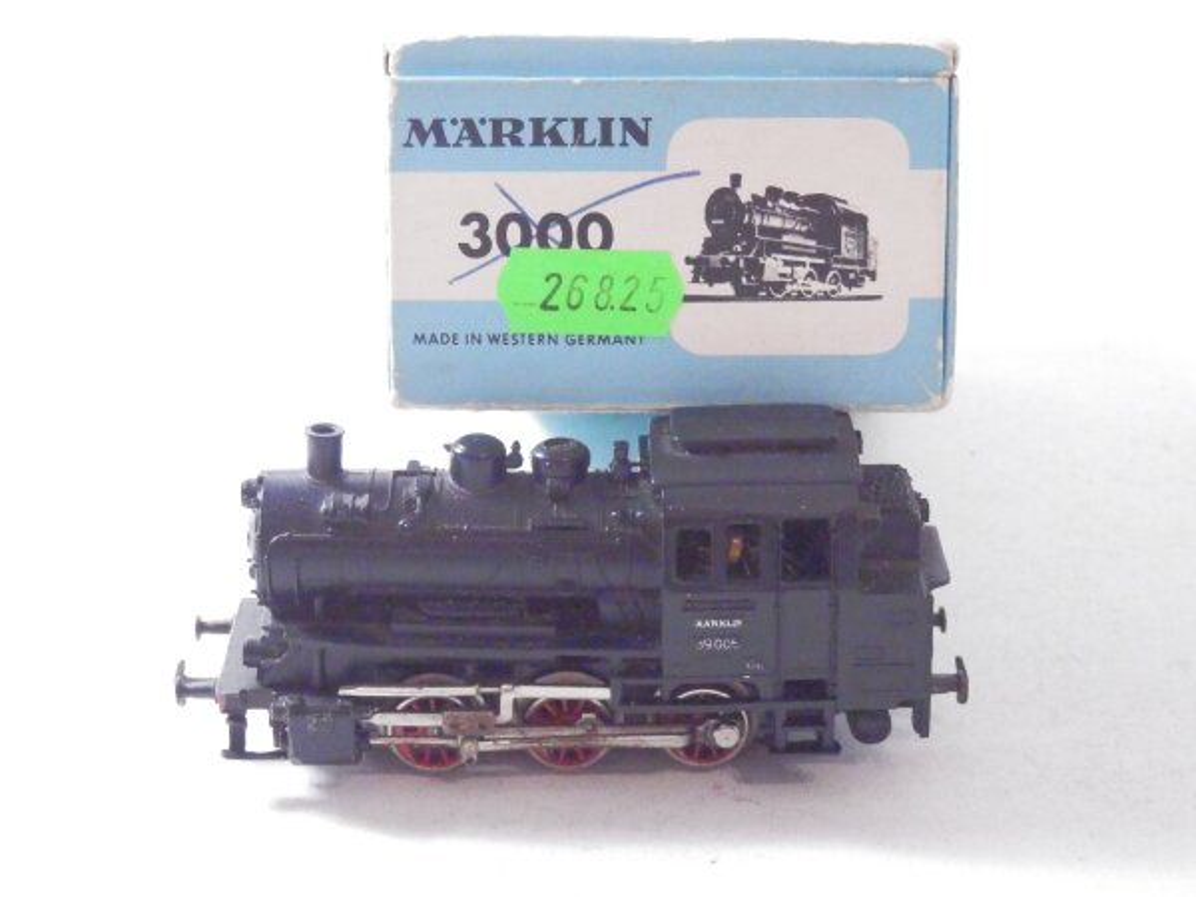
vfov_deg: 22.3
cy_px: 448
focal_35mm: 66
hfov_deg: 29.4
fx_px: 2280
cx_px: 598
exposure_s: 1/160
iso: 3200
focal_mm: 11.9
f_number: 4.4
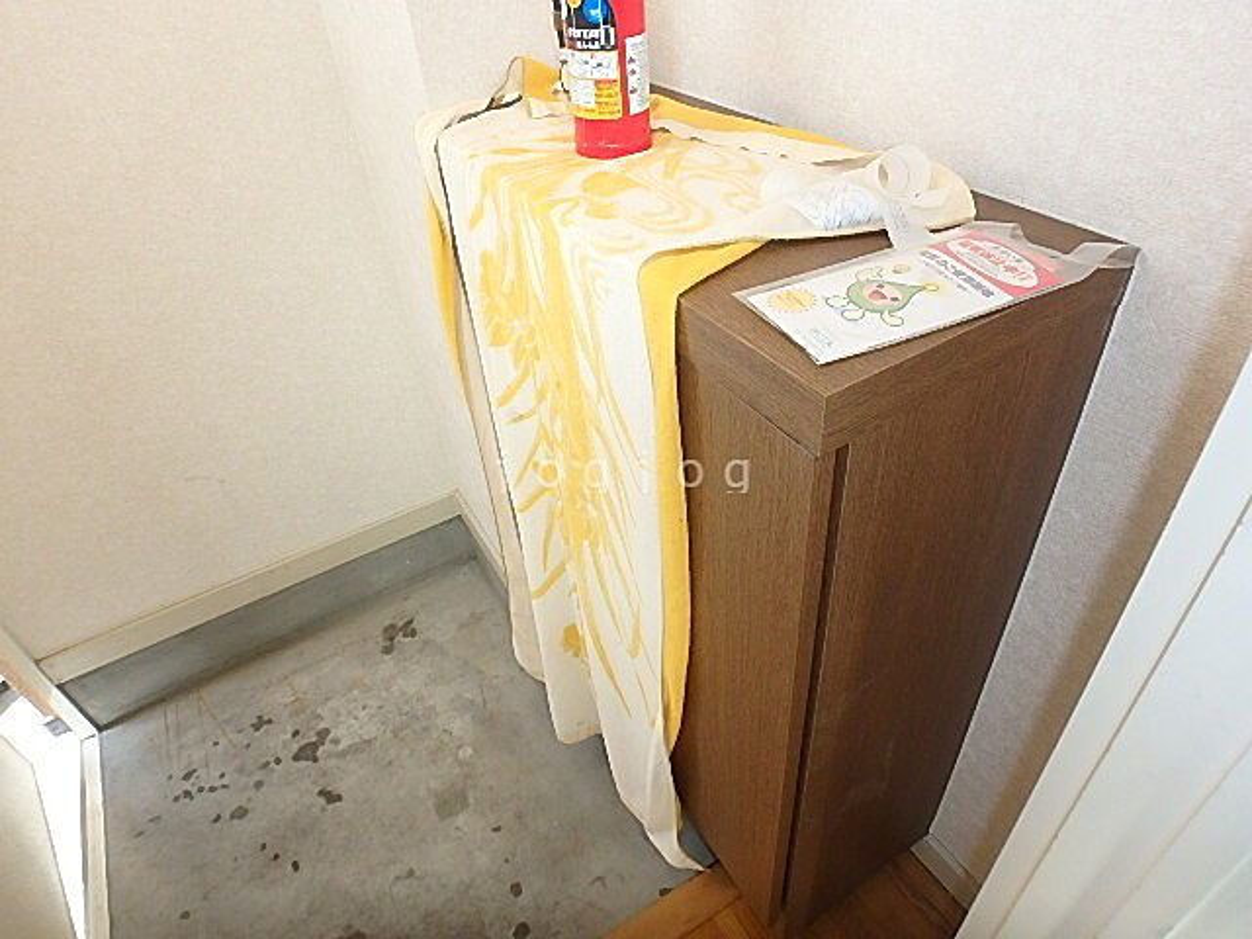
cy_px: 470
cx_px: 626
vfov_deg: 63.4
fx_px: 760
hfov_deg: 79.0
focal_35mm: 21
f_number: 3.5
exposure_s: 1/50
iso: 200
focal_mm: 3.7
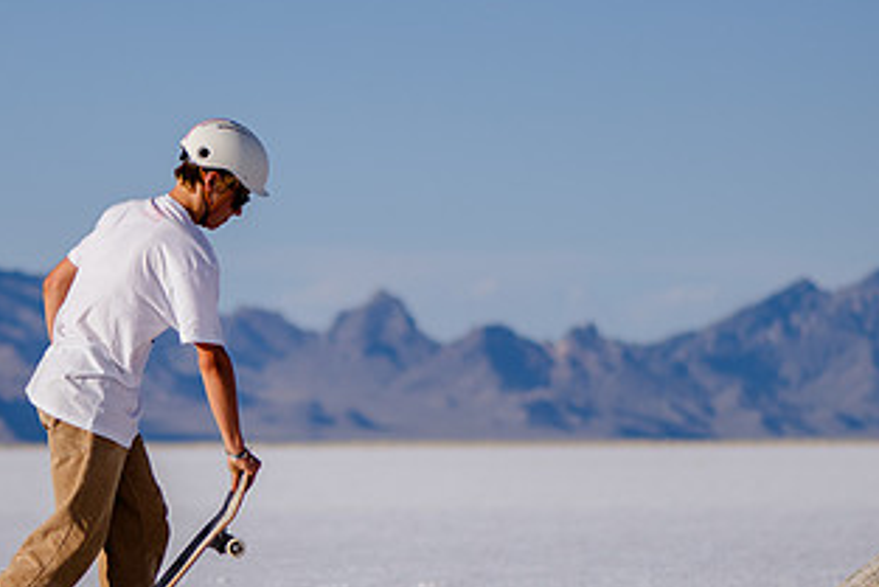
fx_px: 5618
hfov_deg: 8.9
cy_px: 367
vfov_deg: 6.0
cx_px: 205
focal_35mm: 230
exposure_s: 1/6400
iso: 125
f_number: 2.8
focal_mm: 105
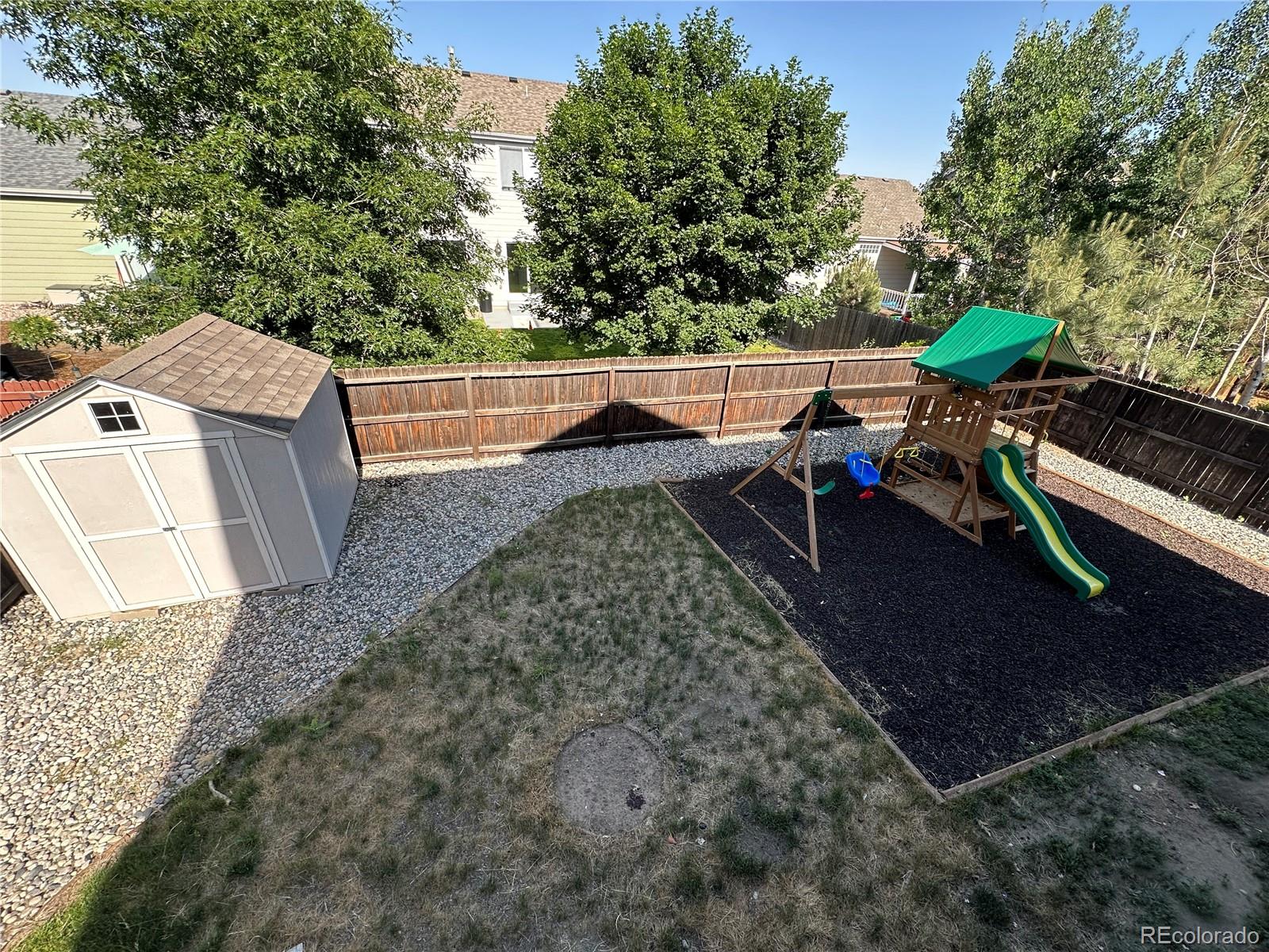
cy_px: 476
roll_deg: -4.2
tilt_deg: -28.8
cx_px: 634
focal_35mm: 14
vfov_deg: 85.7
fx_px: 513
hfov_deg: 102.1
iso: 40
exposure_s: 1/373
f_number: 2.2
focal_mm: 2.22
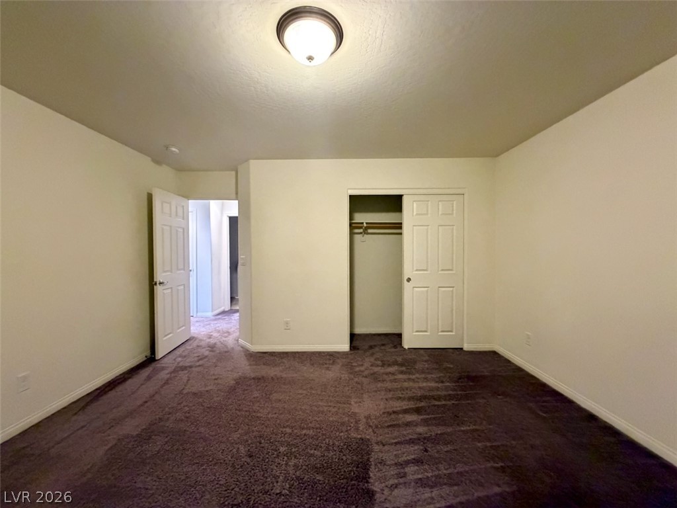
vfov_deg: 85.7
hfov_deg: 102.1
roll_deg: +1.3
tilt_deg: -0.5
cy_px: 254
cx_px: 338
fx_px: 274
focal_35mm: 14
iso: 800
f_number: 2.2
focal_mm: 2.22
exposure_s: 1/60
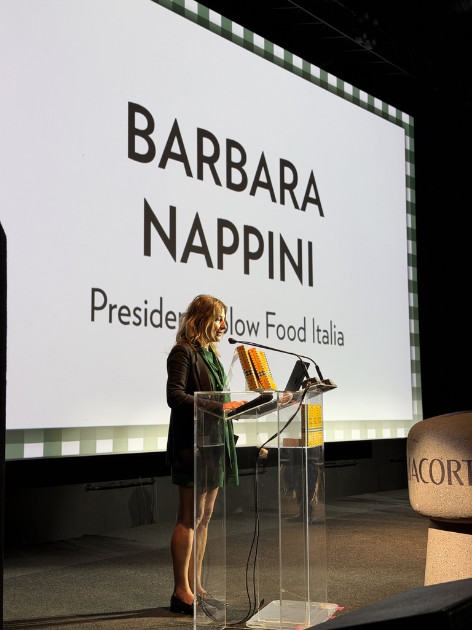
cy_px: 315
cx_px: 236
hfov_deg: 30.3
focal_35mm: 48
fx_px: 873
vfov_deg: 39.7
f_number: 1.78
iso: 64
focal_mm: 6.76
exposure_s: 1/100
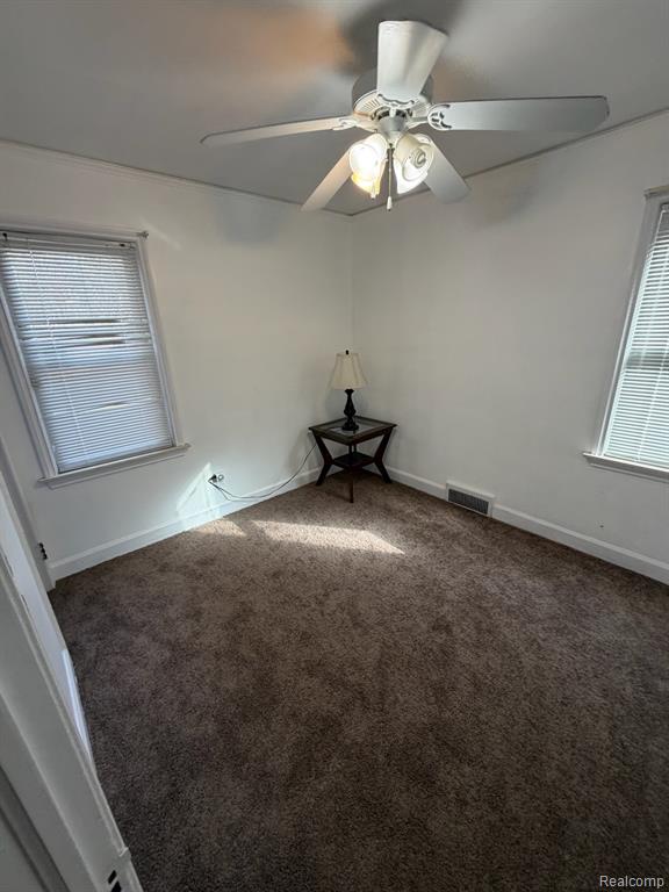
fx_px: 361
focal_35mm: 14
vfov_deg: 102.1
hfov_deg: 85.7
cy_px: 446
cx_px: 334
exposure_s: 1/121
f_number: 2.2
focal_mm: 2.22
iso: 160
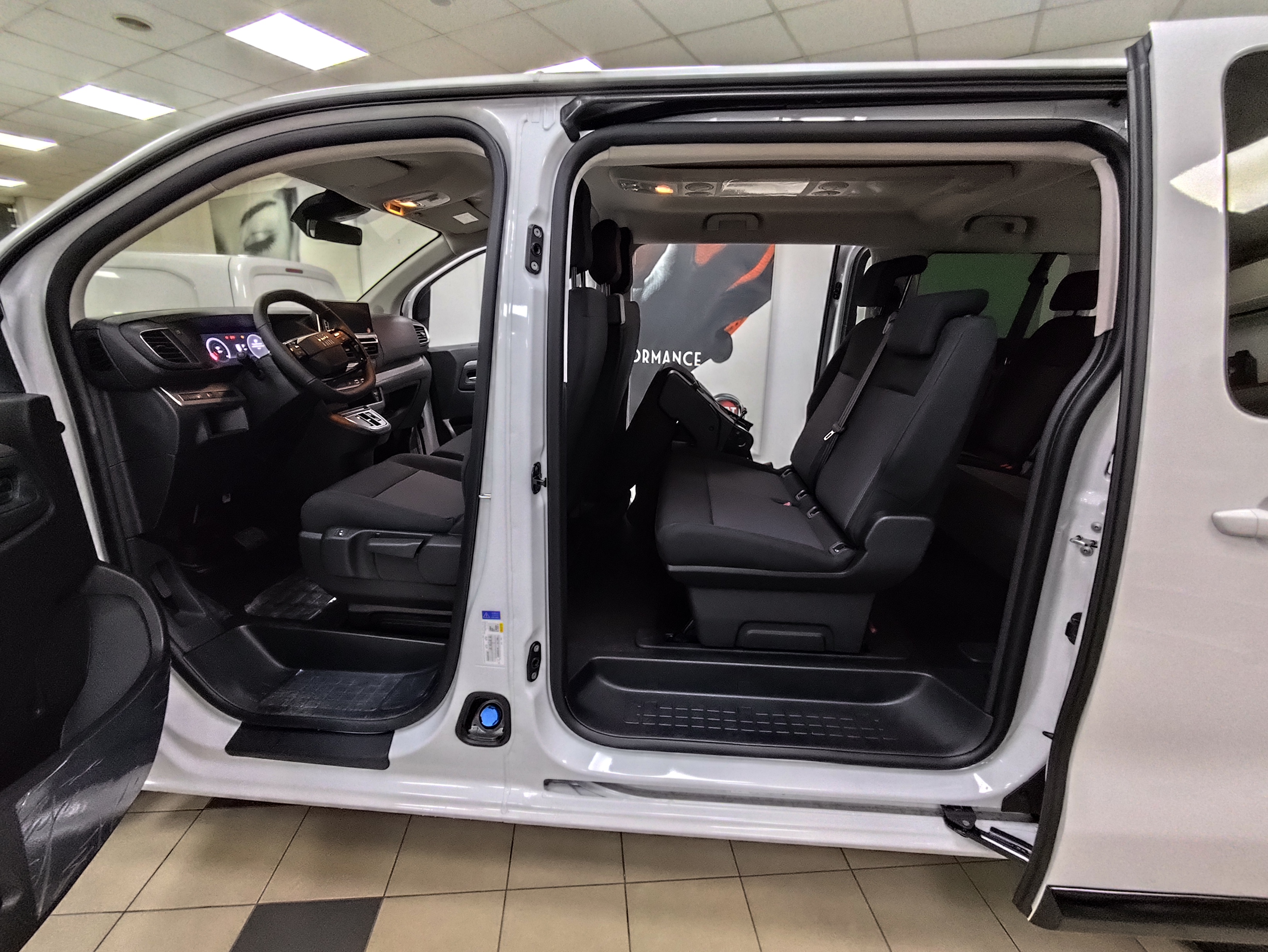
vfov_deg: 78.2
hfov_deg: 94.5
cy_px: 476
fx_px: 586
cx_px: 634
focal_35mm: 16
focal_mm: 1.65
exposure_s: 1/28.1
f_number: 2.2
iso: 500
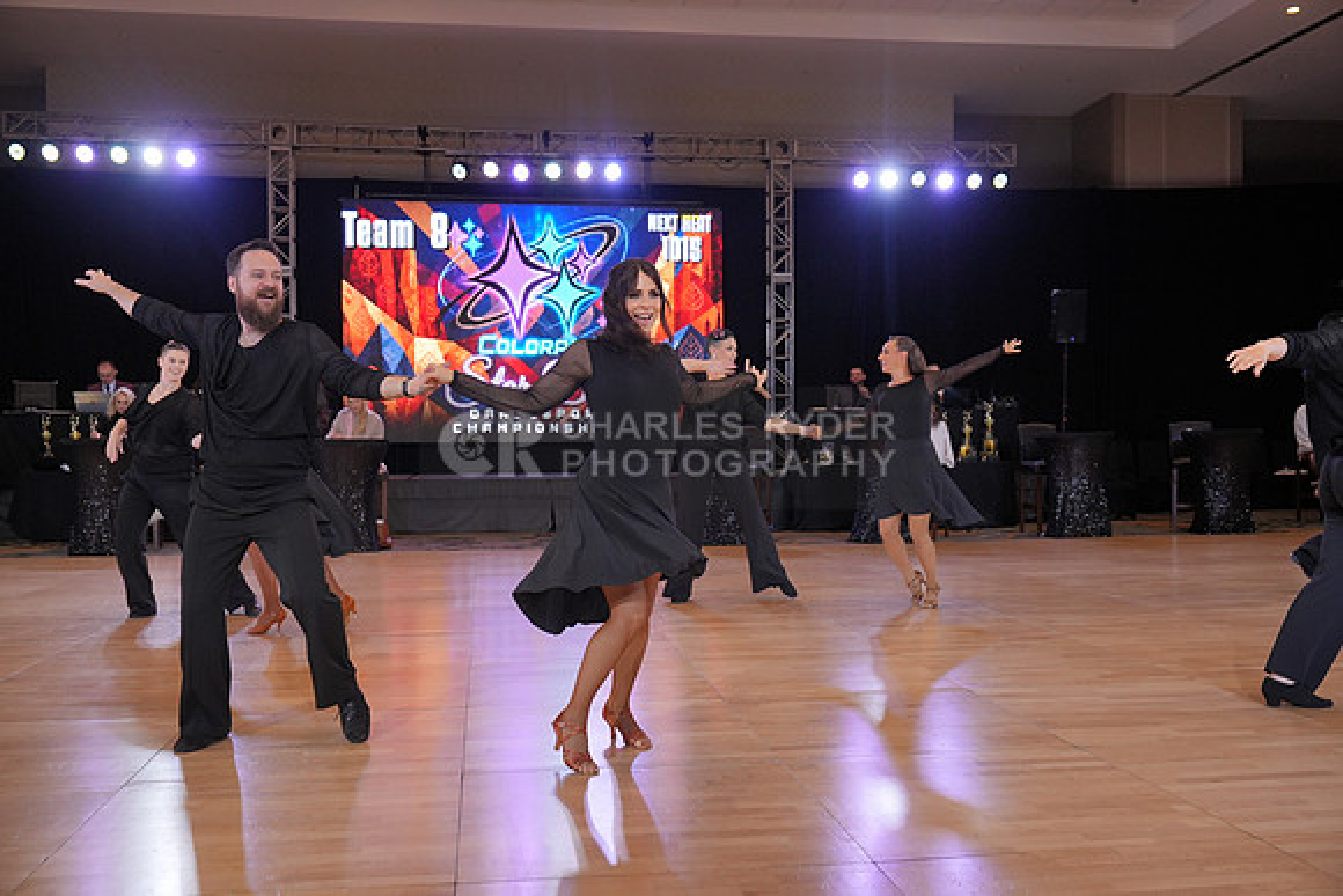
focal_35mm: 34
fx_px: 1269
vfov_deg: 38.9
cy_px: 448
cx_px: 672
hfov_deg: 55.8
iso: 1600
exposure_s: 1/400
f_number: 4
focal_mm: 34
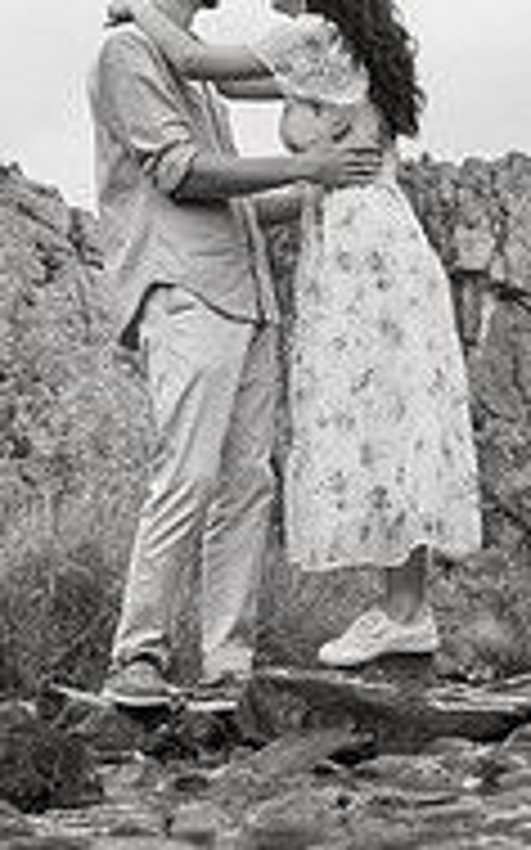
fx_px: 1970
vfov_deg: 24.0
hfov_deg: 15.4
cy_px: 688
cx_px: 234
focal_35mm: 85
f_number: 3.5
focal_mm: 35
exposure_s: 1/250
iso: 320
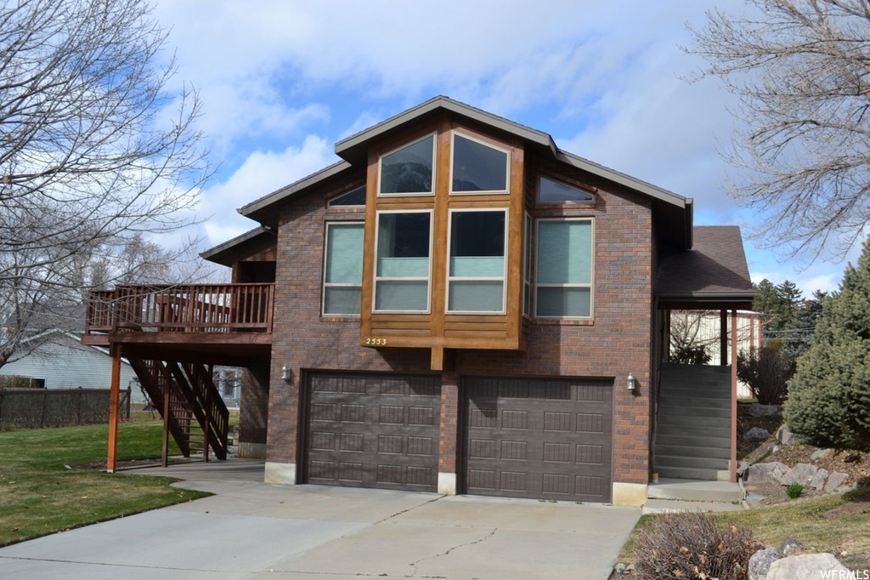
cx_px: 435
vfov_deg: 36.8
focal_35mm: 36
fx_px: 870
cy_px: 290
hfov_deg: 53.1
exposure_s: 1/200
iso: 100
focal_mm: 24
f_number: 7.1
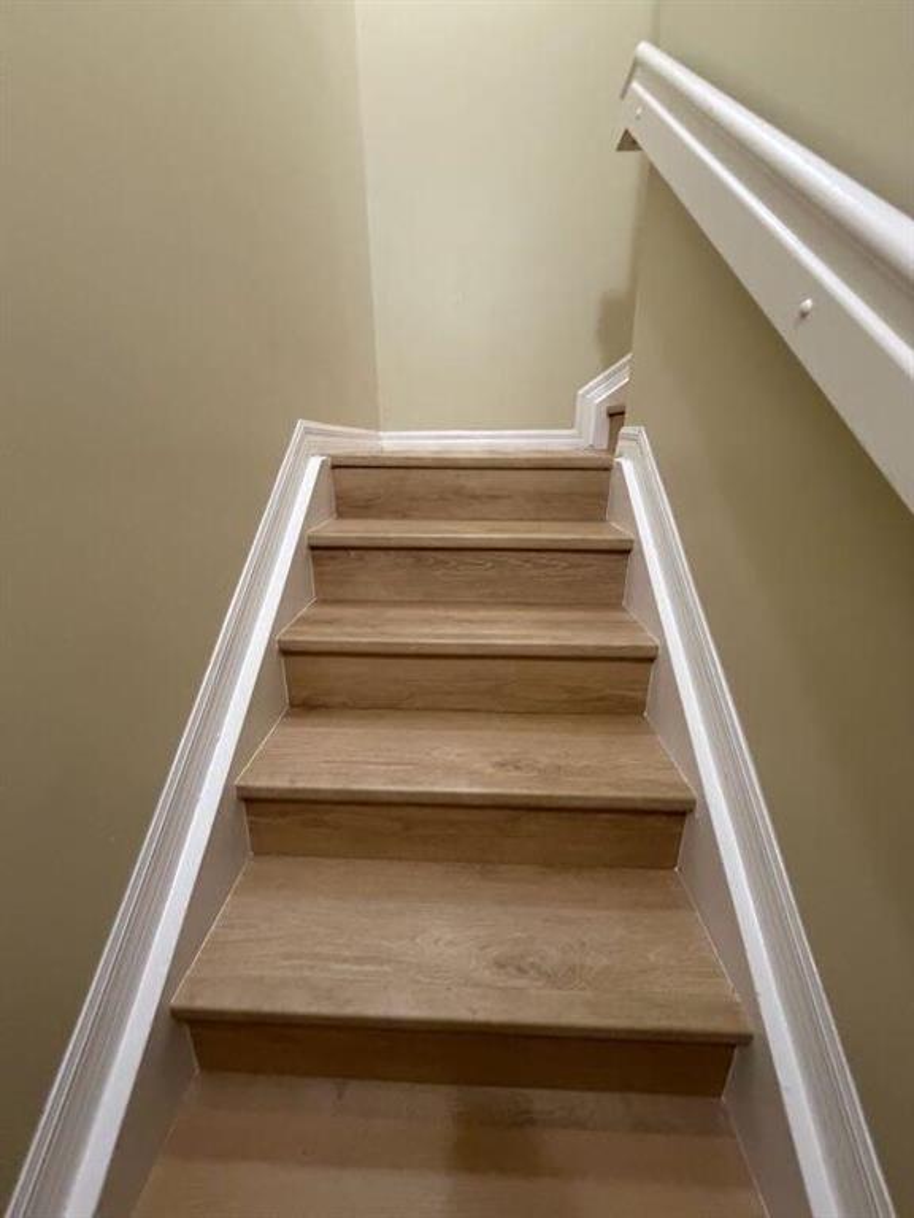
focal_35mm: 14
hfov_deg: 85.7
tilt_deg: -20.3
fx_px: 493
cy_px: 609
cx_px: 457
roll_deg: +0.7
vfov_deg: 102.1
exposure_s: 1/60
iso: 500
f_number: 2.2
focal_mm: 2.22
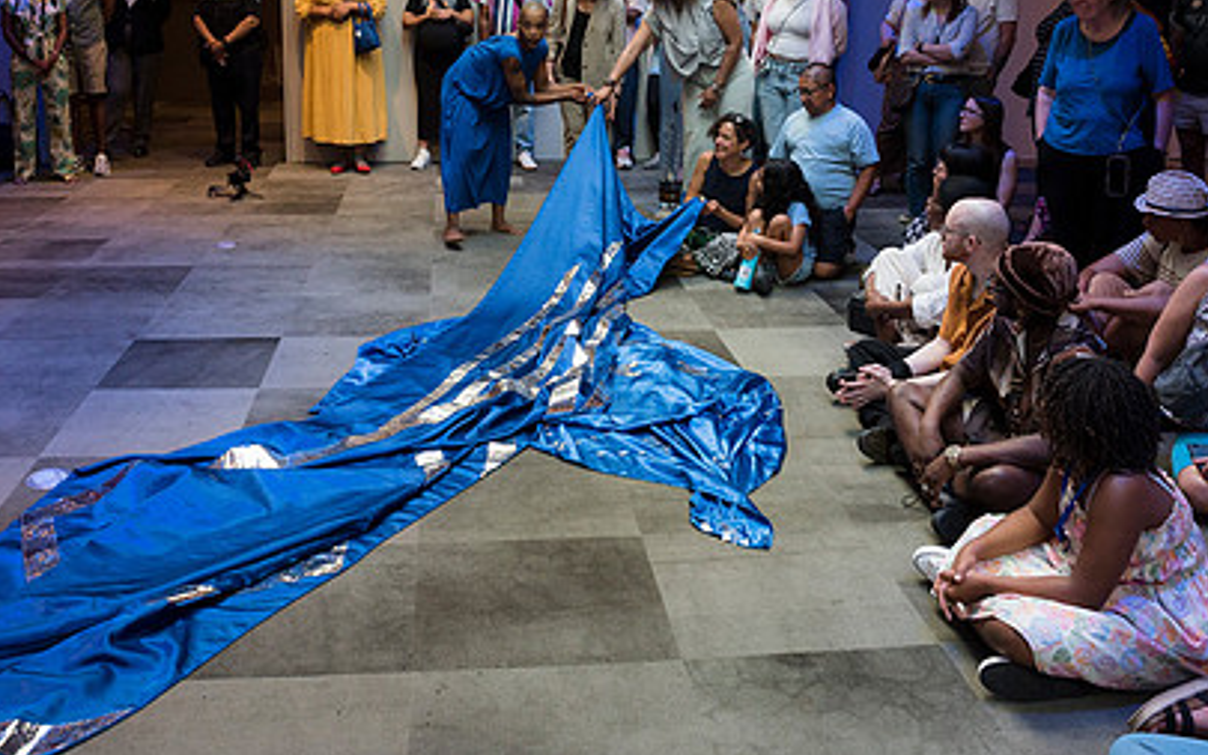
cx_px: 552
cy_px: 201
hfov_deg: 55.3
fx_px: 1152
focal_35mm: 35
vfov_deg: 35.6
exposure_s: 1/125
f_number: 5
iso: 800
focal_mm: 24
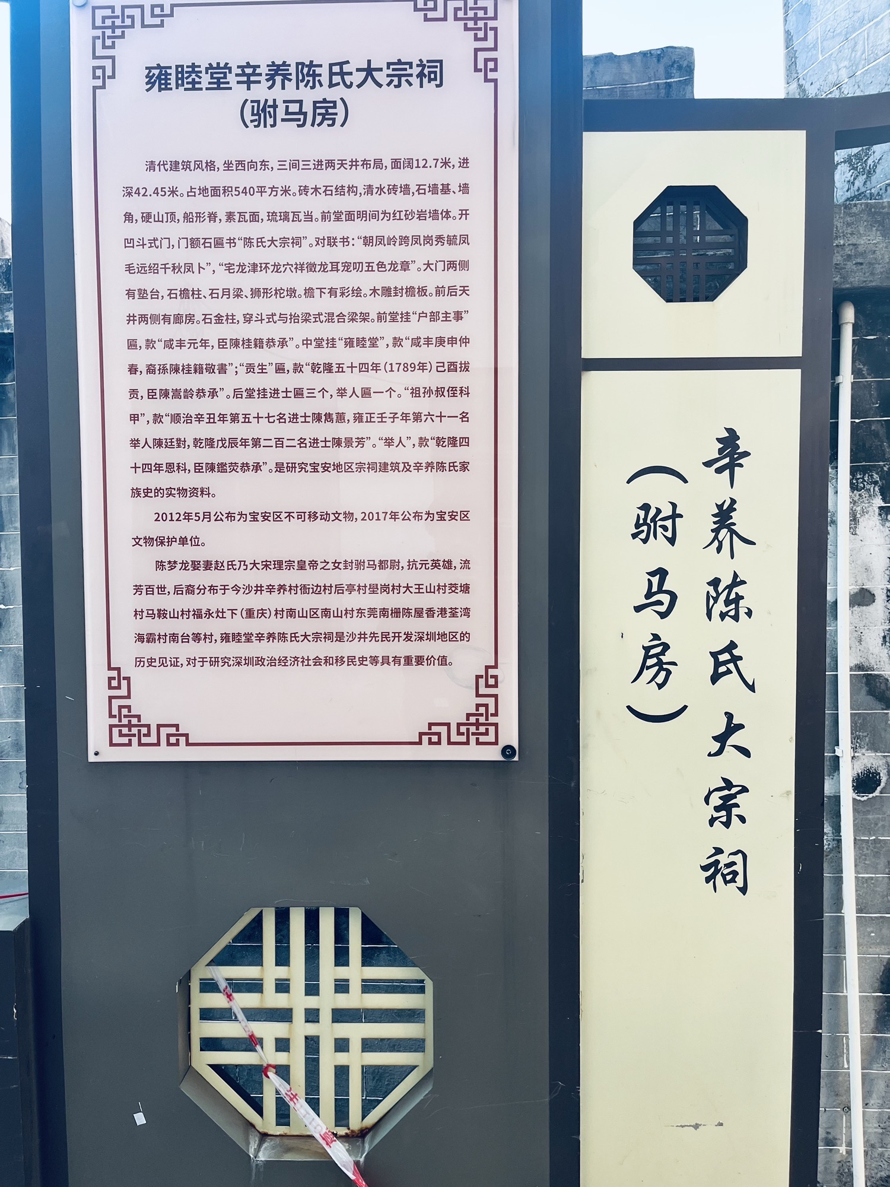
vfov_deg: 67.3
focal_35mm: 26
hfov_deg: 53.1
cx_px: 445
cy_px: 594
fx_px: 891
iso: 32
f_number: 1.6
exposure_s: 1/139
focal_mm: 5.1
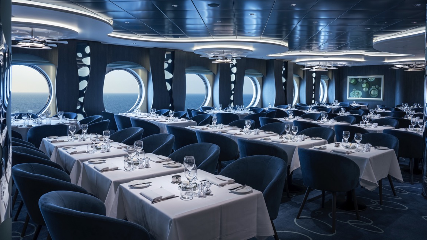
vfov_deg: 42.7
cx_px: 212
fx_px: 306
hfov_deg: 69.9
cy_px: 95
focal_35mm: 27
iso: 200
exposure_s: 1/25
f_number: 9
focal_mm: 25
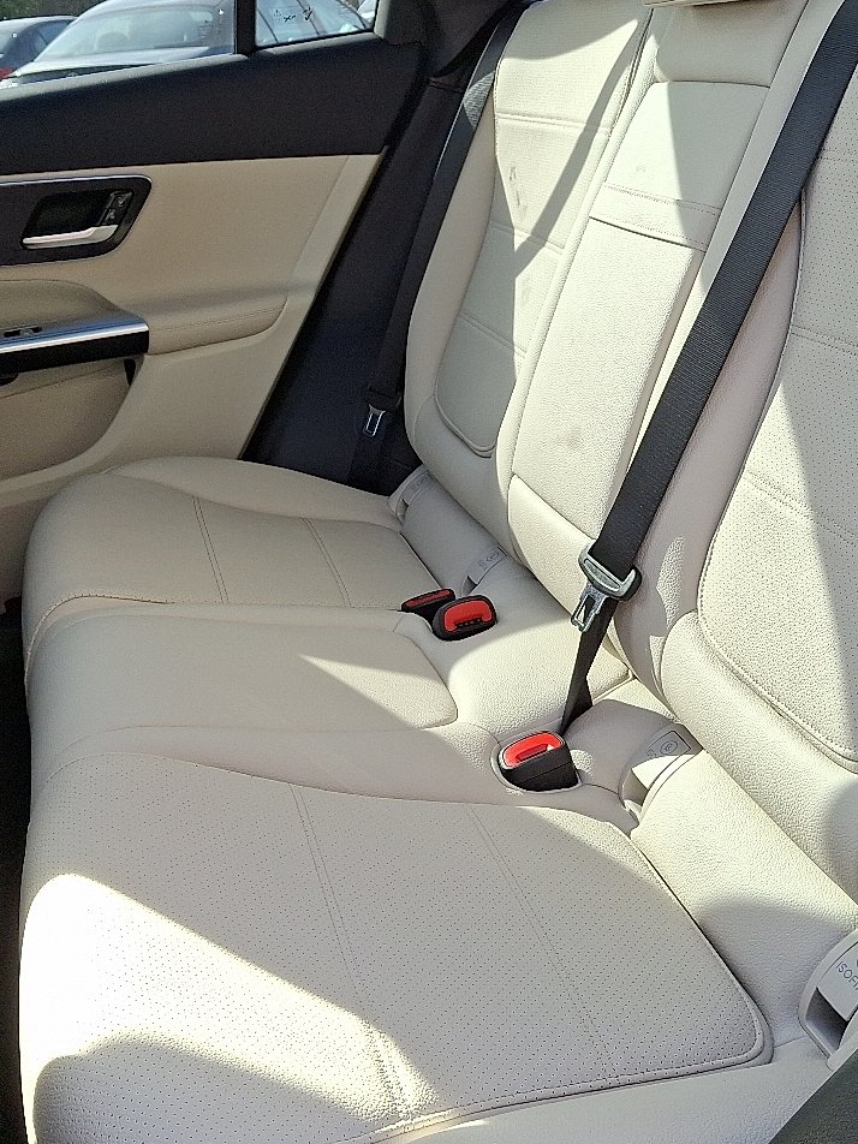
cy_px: 435
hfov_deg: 34.3
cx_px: 404
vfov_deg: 44.5
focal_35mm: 42
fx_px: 1388
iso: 25
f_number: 1.8
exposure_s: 1/227
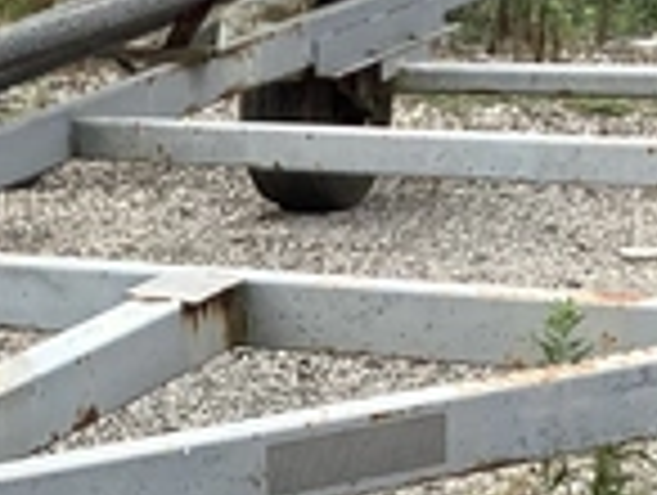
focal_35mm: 159
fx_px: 3023
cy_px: 524
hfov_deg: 12.3
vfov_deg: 9.3
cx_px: 45
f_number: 2.4
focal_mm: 3.3
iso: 25
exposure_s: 1/622
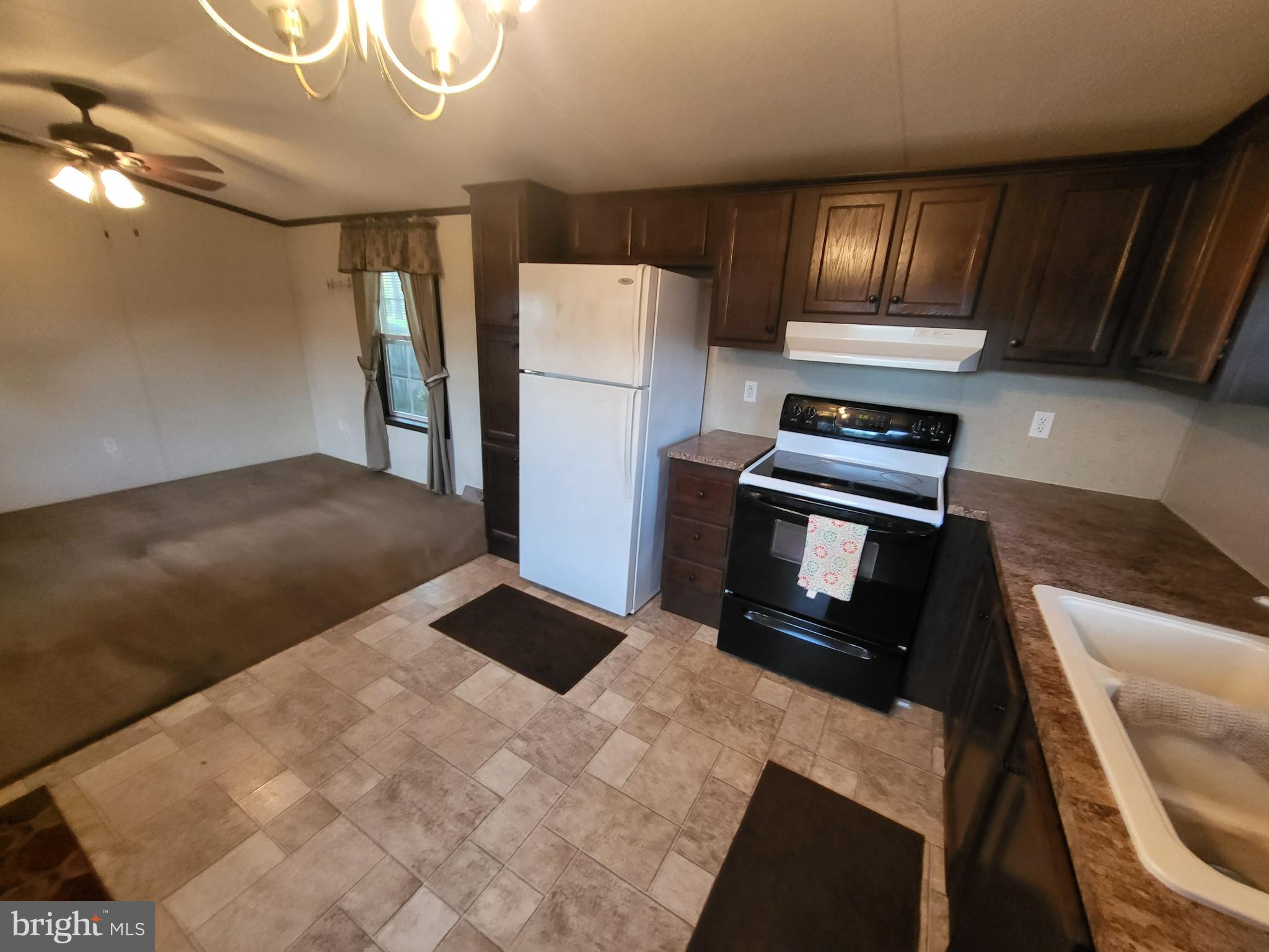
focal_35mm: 13
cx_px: 634
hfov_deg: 106.2
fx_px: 477
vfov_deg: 89.9
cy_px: 476
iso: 320
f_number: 2.2
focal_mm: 1.74
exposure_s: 1/30
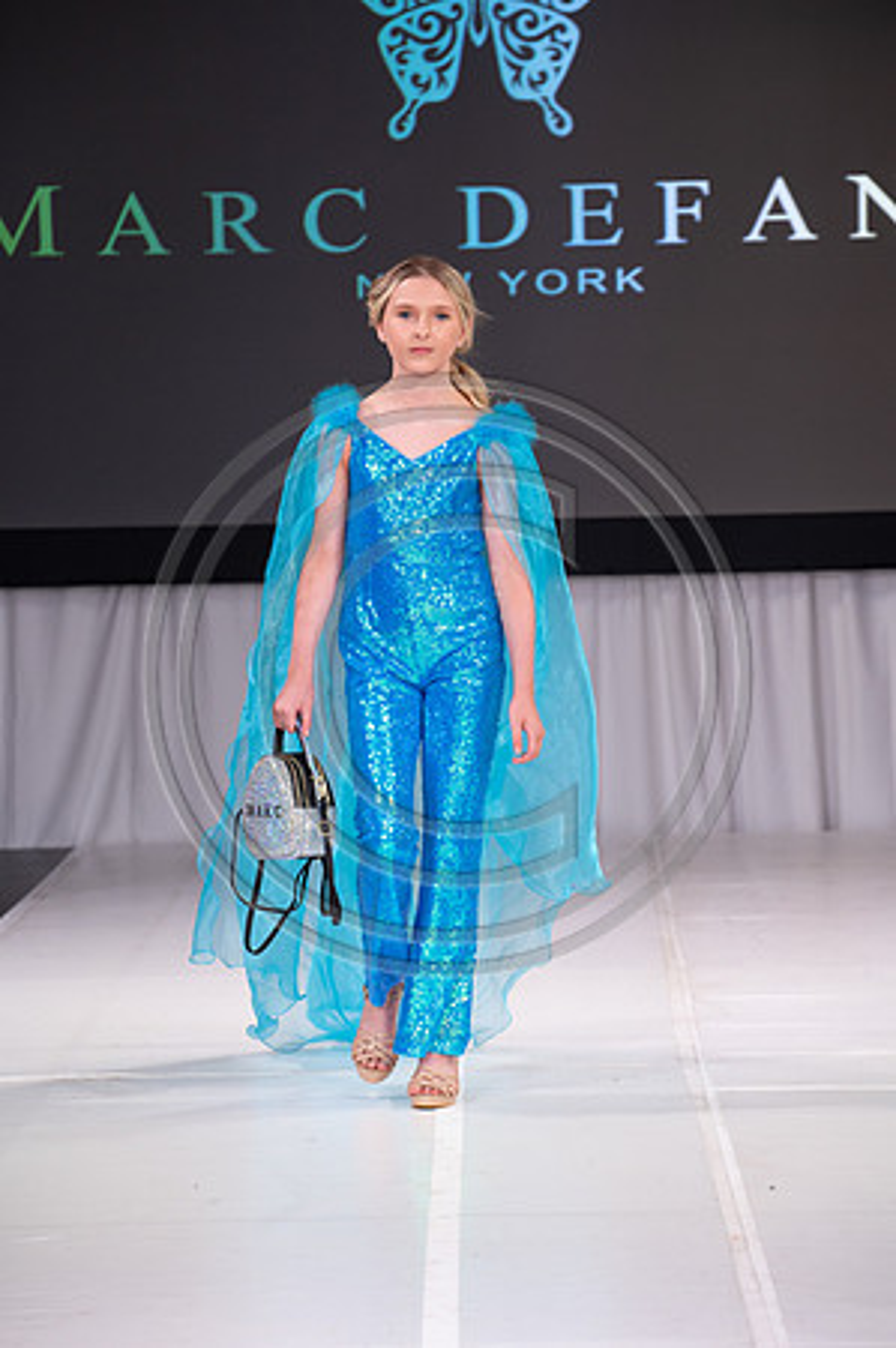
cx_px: 448
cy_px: 674
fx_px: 5425
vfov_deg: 14.2
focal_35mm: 145
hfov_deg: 9.4
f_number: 5.6
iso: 2000
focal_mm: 145
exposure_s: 1/400
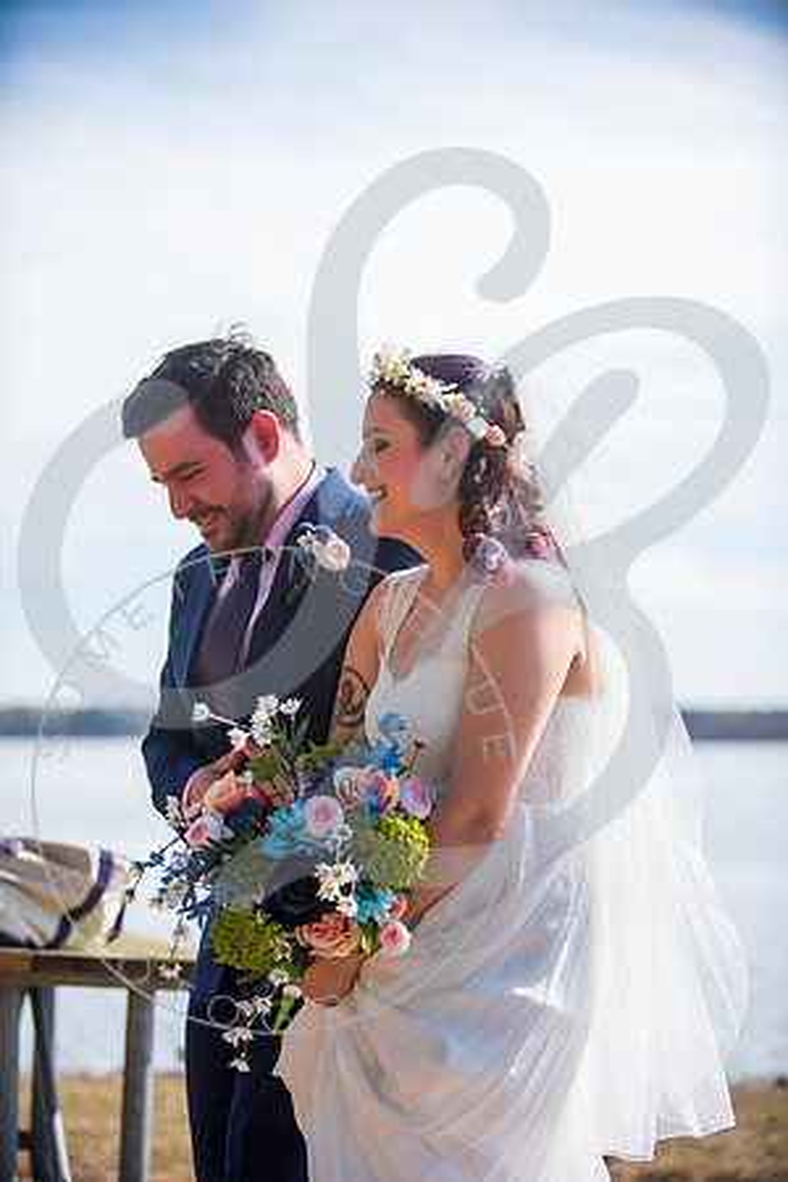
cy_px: 591
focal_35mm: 70
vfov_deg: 28.8
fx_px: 2298
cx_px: 394
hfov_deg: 19.5
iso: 100
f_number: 2.8
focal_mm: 70
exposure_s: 1/800
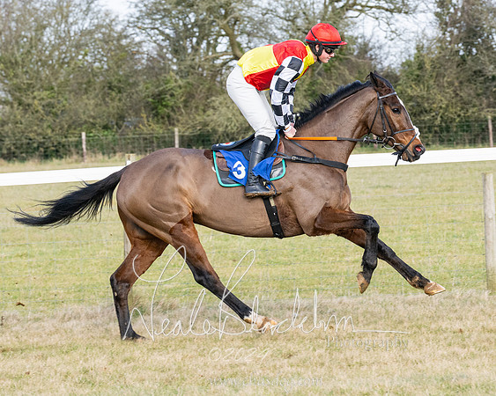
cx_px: 291
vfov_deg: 6.9
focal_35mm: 223
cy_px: 221
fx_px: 3266
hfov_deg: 8.7
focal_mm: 103
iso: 400
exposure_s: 1/800
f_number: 5
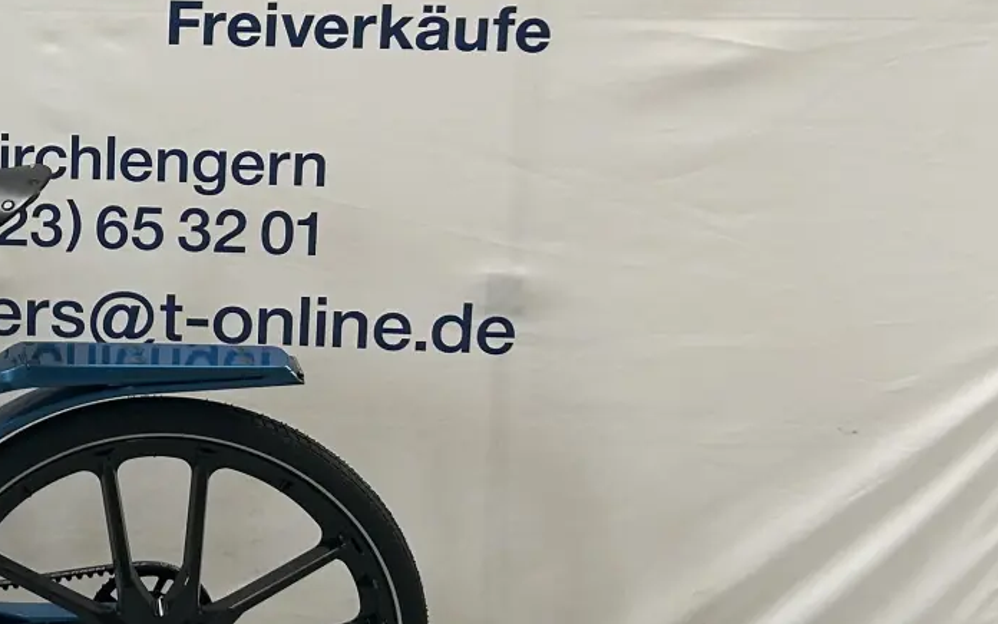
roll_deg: +0.2
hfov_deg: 24.5
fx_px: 2067
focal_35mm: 76
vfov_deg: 17.0
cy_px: 125
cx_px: -215
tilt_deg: -9.9
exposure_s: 1/121
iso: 80
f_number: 1.5
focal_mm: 5.7
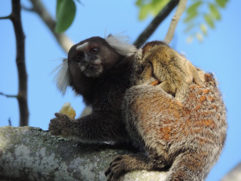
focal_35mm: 700
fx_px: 4873
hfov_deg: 2.8
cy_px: 90
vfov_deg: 2.1
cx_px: 120
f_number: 5
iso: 250
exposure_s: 1/400
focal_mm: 124.8
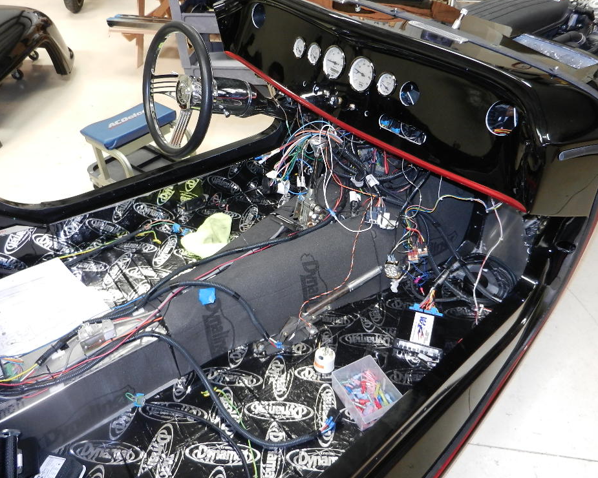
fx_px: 478
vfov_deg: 53.2
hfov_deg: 64.1
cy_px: 240
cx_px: 309
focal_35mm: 27
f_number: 3.5
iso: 200
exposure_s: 1/30
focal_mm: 4.5
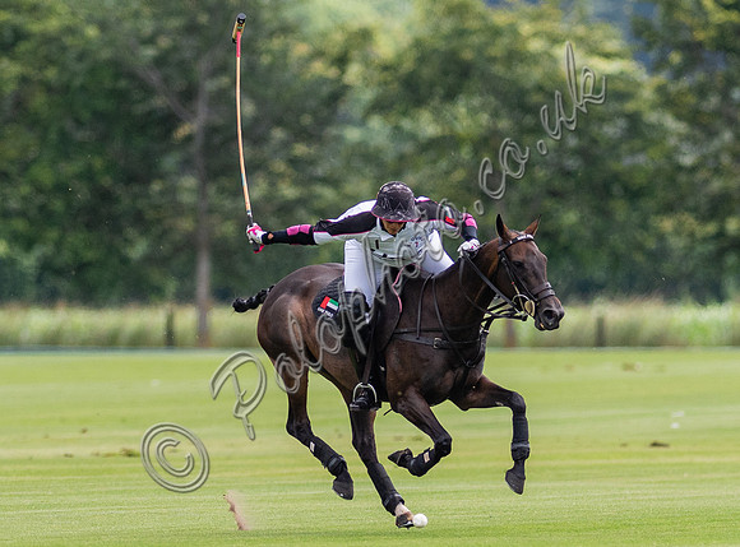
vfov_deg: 1.5
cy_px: 456
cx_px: 435
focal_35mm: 978
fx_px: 20797
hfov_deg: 2.0
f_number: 2.8
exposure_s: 1/5000
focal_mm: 300
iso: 400
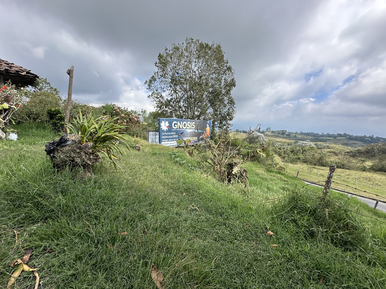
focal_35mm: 15
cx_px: 189
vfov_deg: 81.7
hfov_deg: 98.2
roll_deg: -1.9
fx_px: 167
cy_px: 149
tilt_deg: -5.1
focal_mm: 2.22
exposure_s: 1/1159
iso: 50
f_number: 2.2
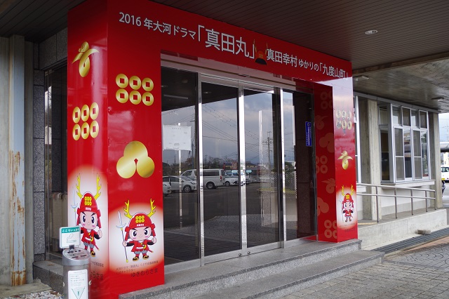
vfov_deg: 38.8
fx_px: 424
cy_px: 150
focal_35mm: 34
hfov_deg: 55.8
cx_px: 224
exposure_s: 1/50
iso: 100
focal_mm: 23.13
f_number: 4
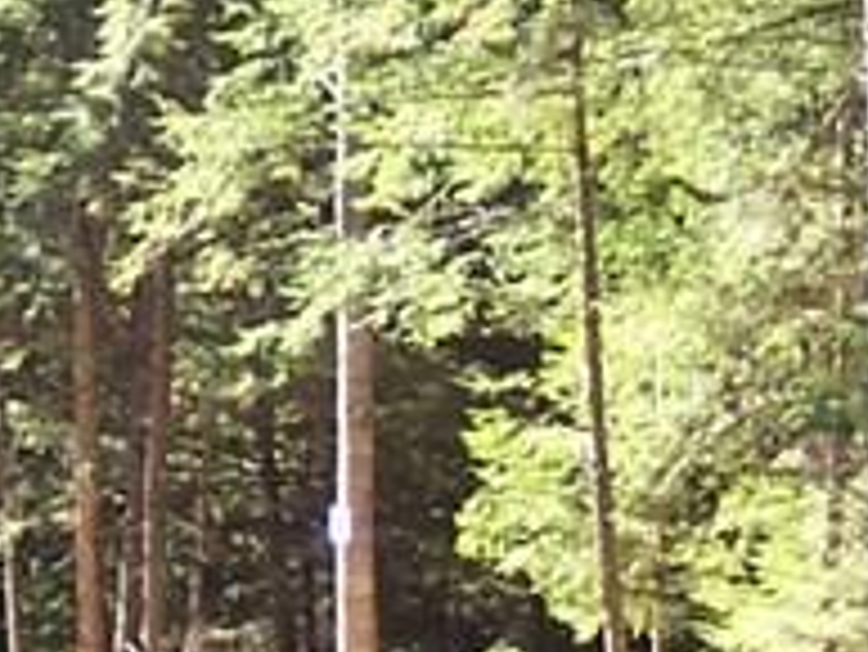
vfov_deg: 3.4
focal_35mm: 441
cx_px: 598
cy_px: 202
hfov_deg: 4.5
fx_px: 11065
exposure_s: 1/90
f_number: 4
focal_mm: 12.8
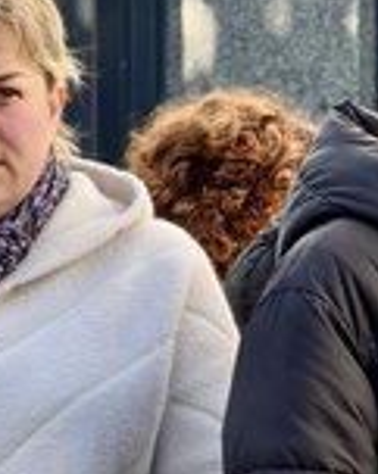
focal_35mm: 309
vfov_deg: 6.3
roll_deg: +0.9
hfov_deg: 5.0
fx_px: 4334
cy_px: 399
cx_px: -119
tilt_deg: +1.0
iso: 50
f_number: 2.8
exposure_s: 1/223
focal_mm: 15.66
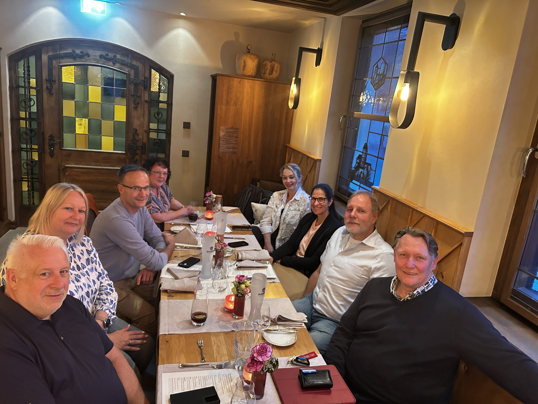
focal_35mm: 26
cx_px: 269
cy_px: 202
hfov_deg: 67.3
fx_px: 404
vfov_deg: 53.1
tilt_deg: -14.3
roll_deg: -7.5
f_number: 1.5
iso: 640
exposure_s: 1/33
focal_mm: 5.7
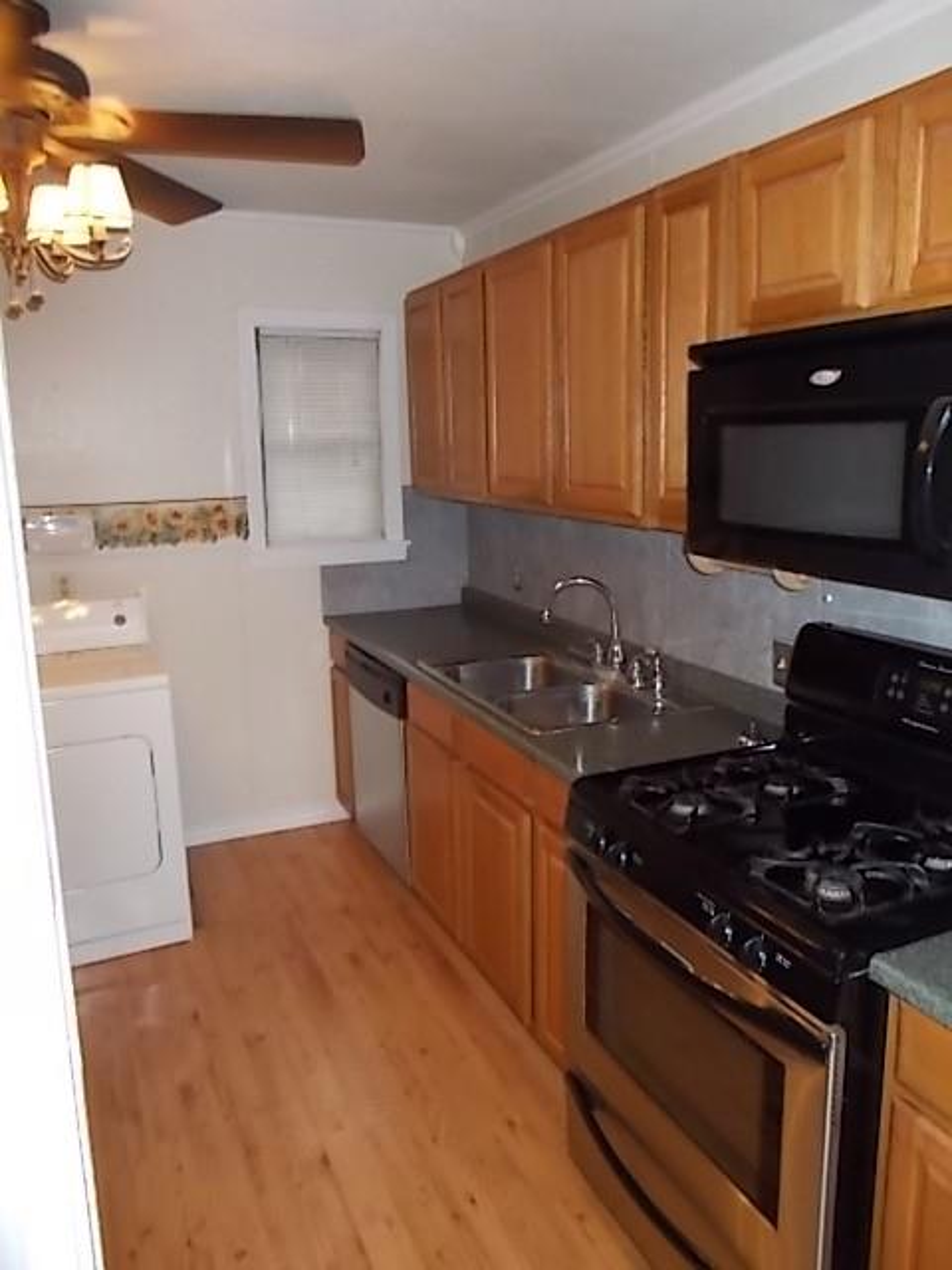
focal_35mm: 26
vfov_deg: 67.3
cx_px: 476
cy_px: 635
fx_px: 953
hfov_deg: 53.1
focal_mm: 4.6
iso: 200
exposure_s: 1/25
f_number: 3.2
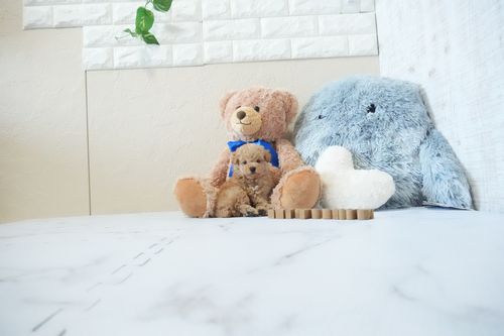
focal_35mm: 24
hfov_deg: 73.8
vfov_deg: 53.1
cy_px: 168
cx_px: 252
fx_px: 336
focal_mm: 16
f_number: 5.6
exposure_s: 1/400
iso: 16000
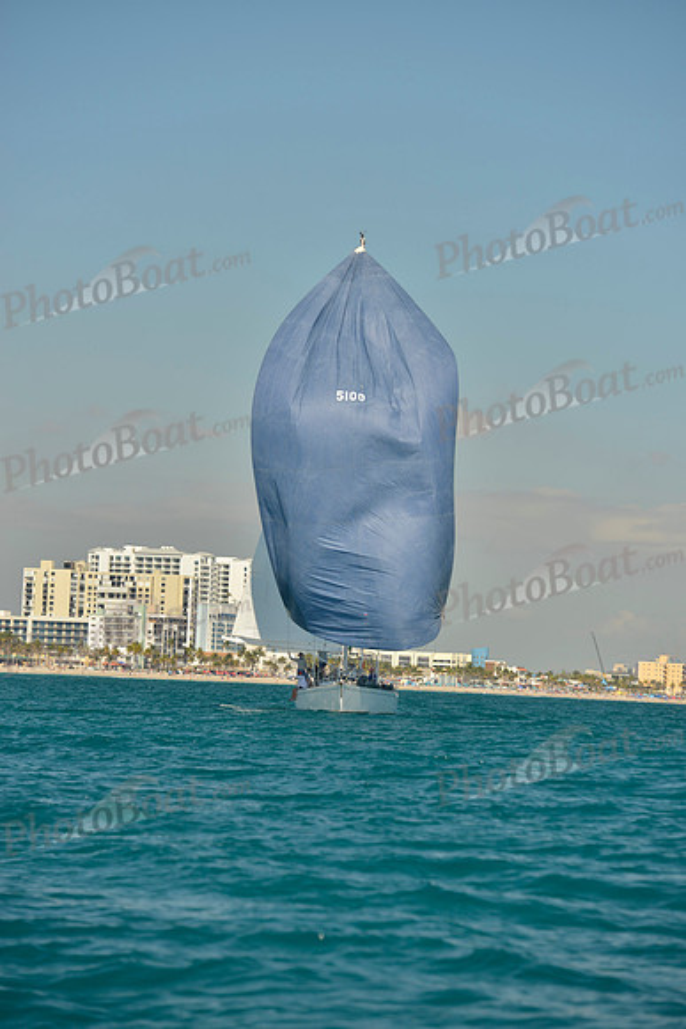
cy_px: 514
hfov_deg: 9.2
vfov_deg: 13.7
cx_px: 343
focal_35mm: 150
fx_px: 4285
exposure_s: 1/800
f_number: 5.6
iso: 200
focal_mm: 150
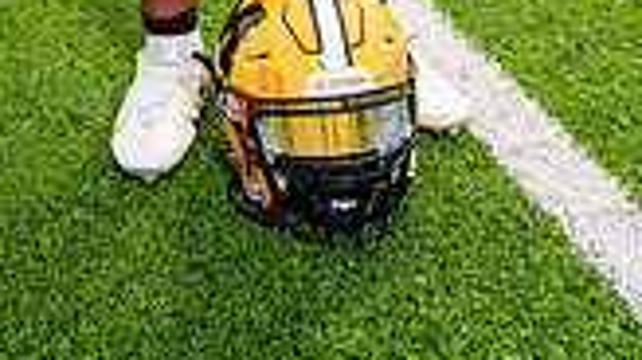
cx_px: 227
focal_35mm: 66
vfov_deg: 13.6
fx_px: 1123
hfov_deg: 31.7
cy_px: -489
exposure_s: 1/250
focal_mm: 23
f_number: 8
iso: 100
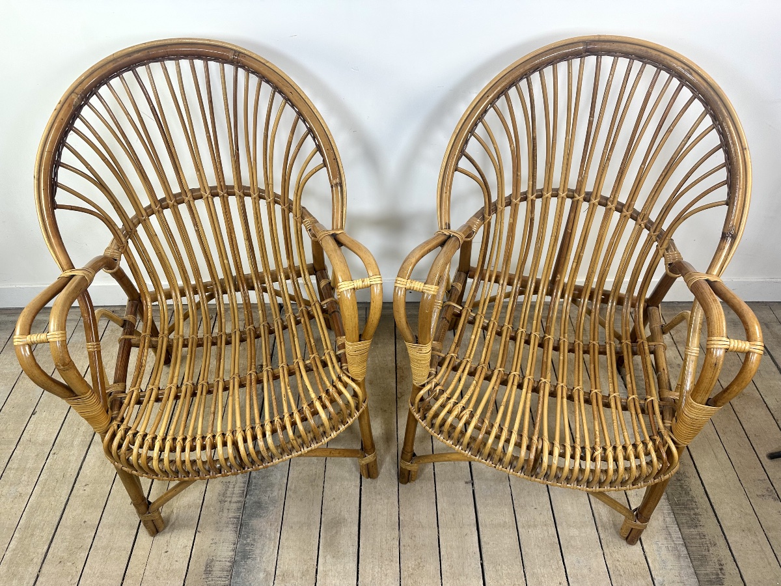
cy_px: 293
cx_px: 390
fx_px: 541
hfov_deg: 71.6
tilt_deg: -44.2
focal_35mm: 24
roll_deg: +2.4
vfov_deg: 56.8
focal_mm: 6.86
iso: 80
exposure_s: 1/100
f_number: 1.78
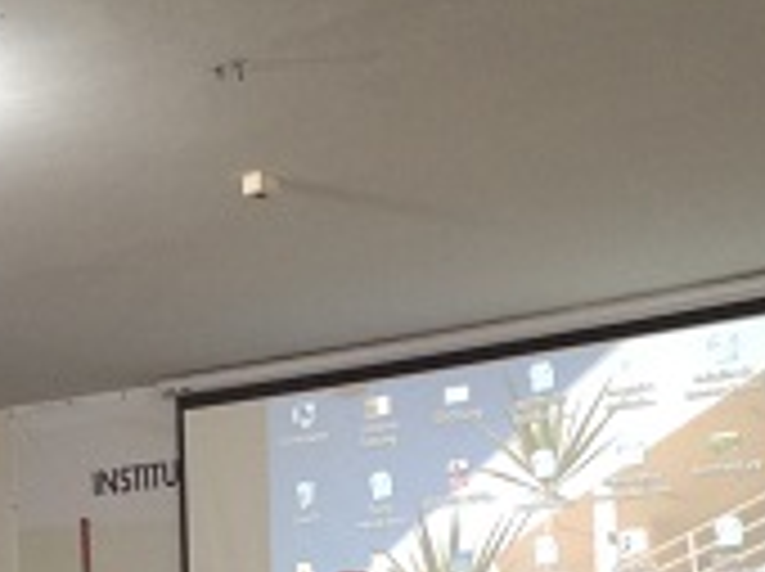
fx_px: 2273
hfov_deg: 19.1
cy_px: 813
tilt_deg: +4.6
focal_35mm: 103
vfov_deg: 13.6
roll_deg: +1.1
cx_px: 266
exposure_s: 1/15
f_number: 2.4
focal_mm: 4.28
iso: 125
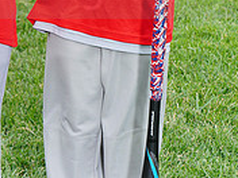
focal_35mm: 327
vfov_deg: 4.5
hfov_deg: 6.1
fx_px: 2248
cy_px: -24
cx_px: 53
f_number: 9
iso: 200
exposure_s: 1/250
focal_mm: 103
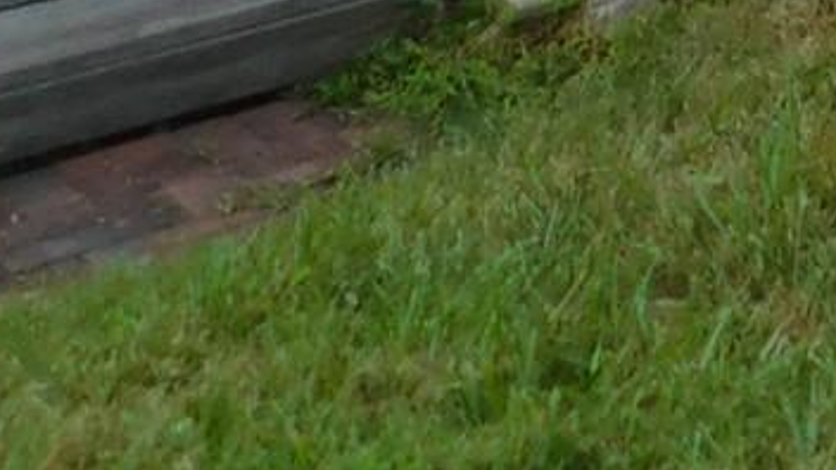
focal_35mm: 190
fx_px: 4212
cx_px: 1910
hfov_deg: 10.1
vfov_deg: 5.6
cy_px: -1348
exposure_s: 1/320
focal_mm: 5.3
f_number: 3.2
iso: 125
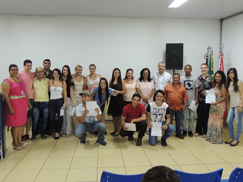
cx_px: 122
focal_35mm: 33
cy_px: 91
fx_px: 232
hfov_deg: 55.4
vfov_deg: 42.9
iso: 400
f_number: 3.2
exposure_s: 1/25
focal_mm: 5.8
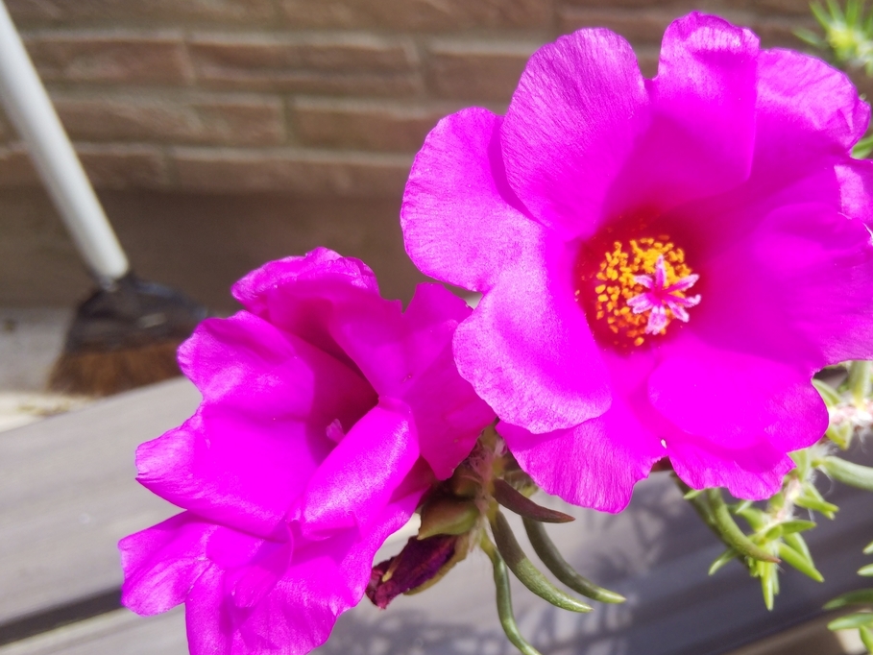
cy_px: 386
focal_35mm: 33
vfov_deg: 42.8
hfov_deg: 54.5
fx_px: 832
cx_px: 565
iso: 32
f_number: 2.2
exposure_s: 1/269
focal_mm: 3.4
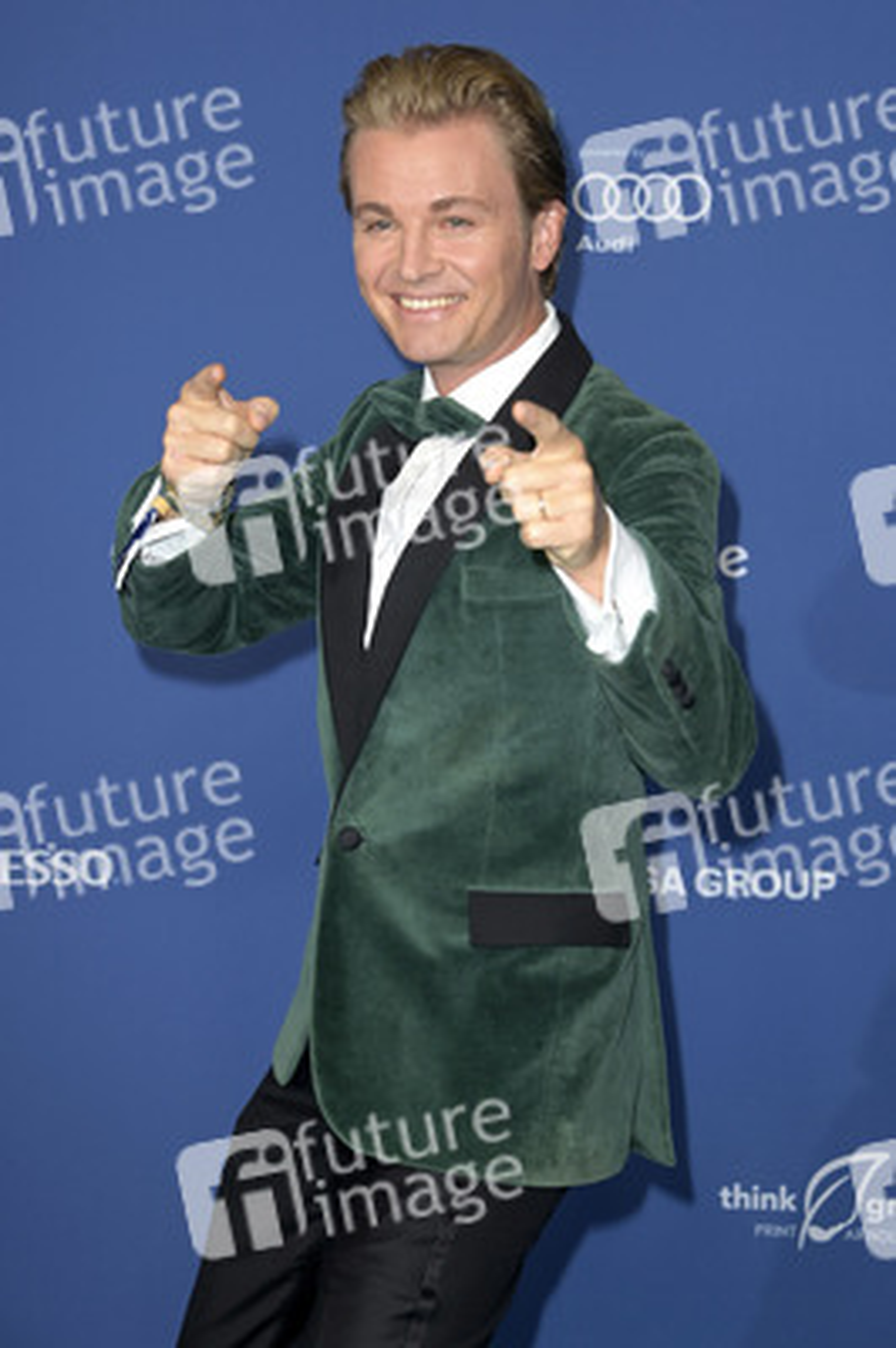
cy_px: 674
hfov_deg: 16.6
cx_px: 448
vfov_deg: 24.8
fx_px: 3066
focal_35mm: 82
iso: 800
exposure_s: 1/250
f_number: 5.6
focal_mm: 82
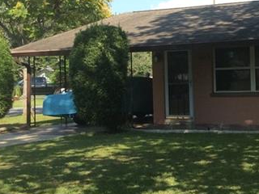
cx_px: 250
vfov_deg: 18.4
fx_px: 599
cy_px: 78
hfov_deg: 23.5
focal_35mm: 80
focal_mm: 3.3
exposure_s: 1/673
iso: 32
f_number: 2.4
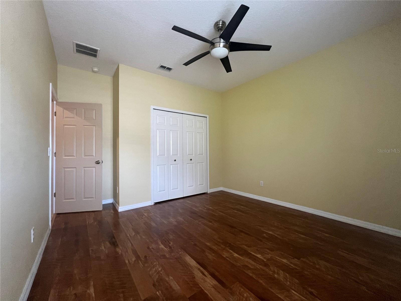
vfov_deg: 89.9
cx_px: 200
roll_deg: +0.4
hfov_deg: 106.2
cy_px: 150
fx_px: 151
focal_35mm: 13
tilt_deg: +0.7
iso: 320
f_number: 1.8
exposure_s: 1/60
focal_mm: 1.57
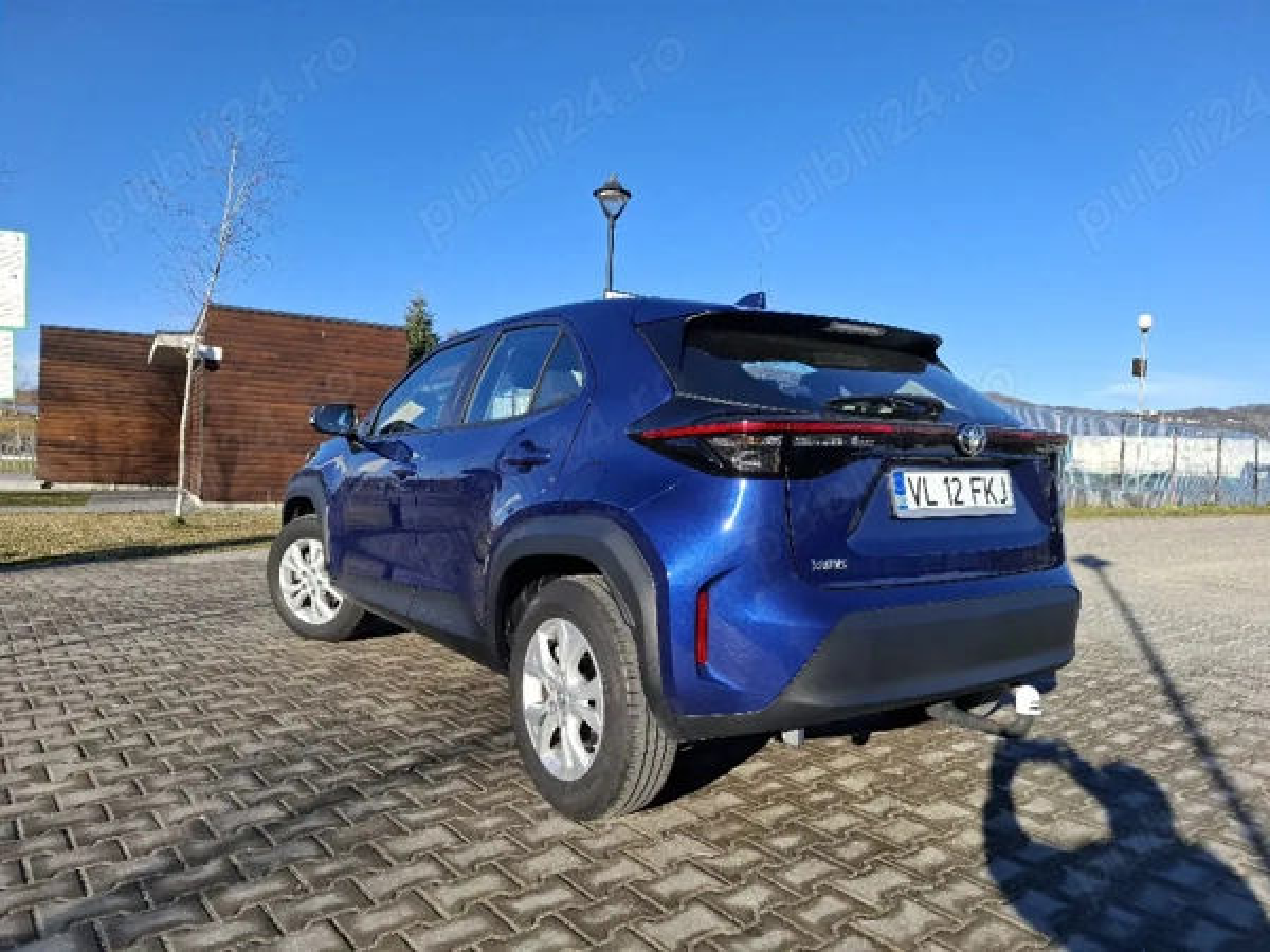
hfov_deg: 73.9
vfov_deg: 58.9
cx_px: 635
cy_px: 476
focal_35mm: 23
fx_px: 844
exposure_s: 1/1429
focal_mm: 5.54
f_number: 1.8
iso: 50
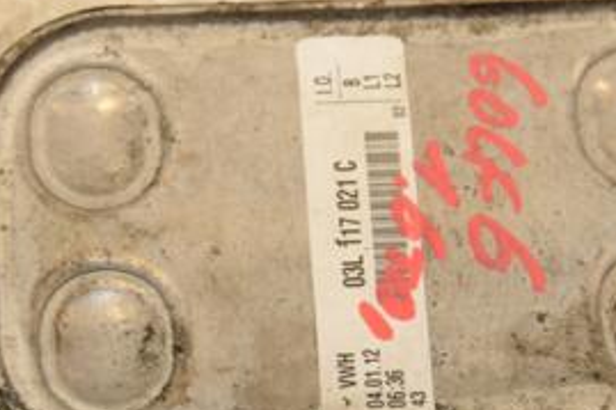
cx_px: 337
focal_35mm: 234
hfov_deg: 8.8
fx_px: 4001
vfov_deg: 5.9
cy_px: 314
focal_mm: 70
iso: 800
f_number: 8
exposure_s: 1/200
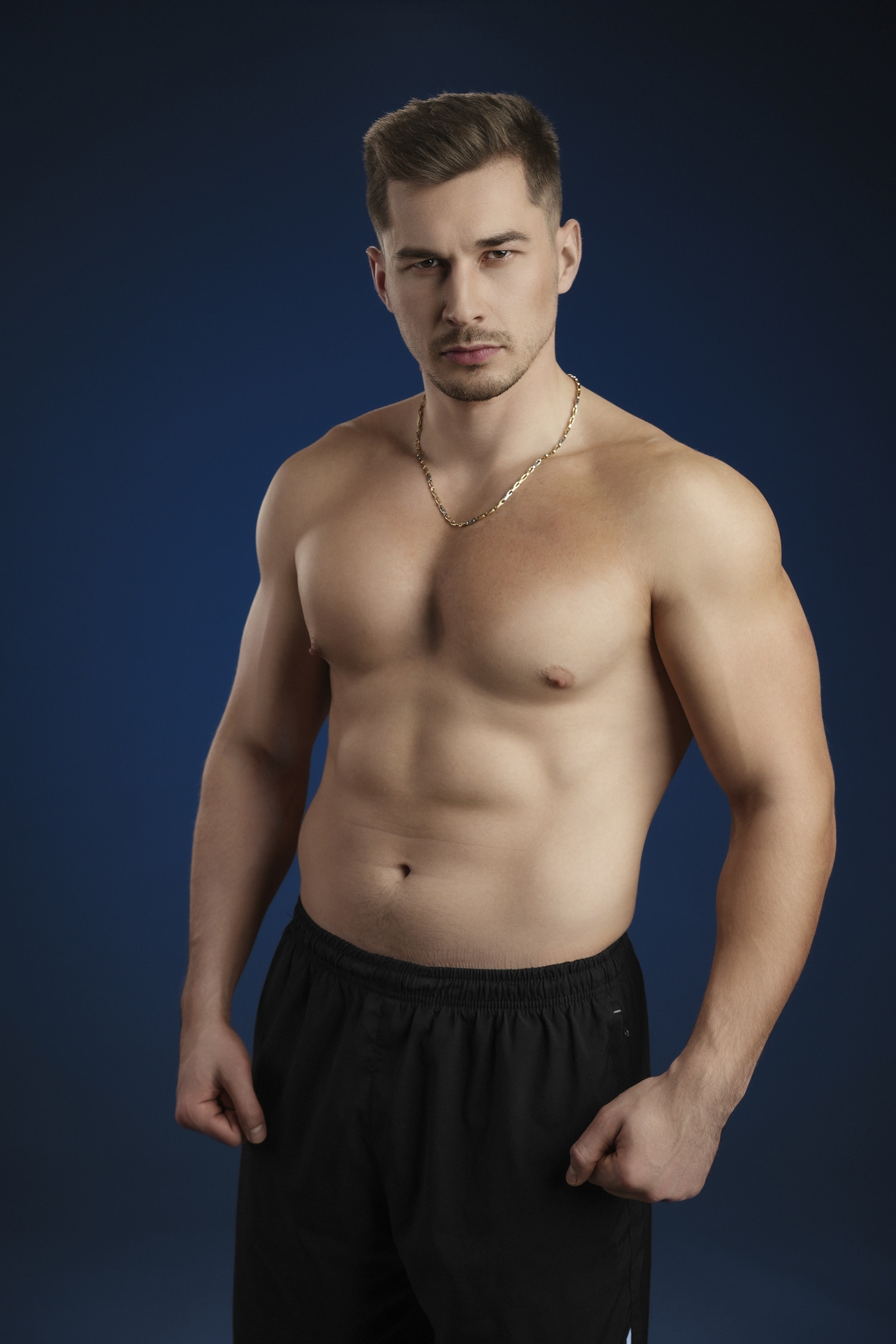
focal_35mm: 57
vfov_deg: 35.0
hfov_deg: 23.8
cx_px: 437
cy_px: 655
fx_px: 2128
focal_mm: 55
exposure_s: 1/125
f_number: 5.6
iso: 125
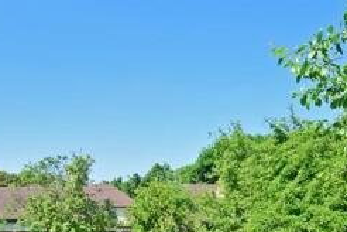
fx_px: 463
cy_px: 219
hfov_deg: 41.0
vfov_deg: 26.9
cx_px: 151
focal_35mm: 48
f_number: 18
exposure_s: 1/100
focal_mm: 12
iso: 200
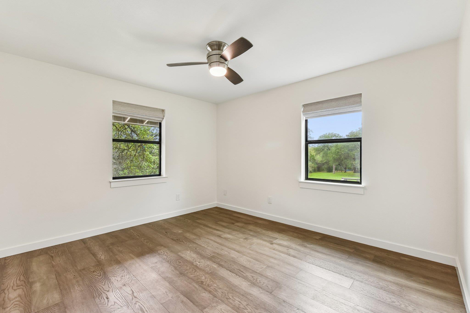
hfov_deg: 100.4
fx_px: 196
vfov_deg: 77.3
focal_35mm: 15
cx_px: 235
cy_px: 156
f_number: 8
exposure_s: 1/15
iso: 360
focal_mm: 15
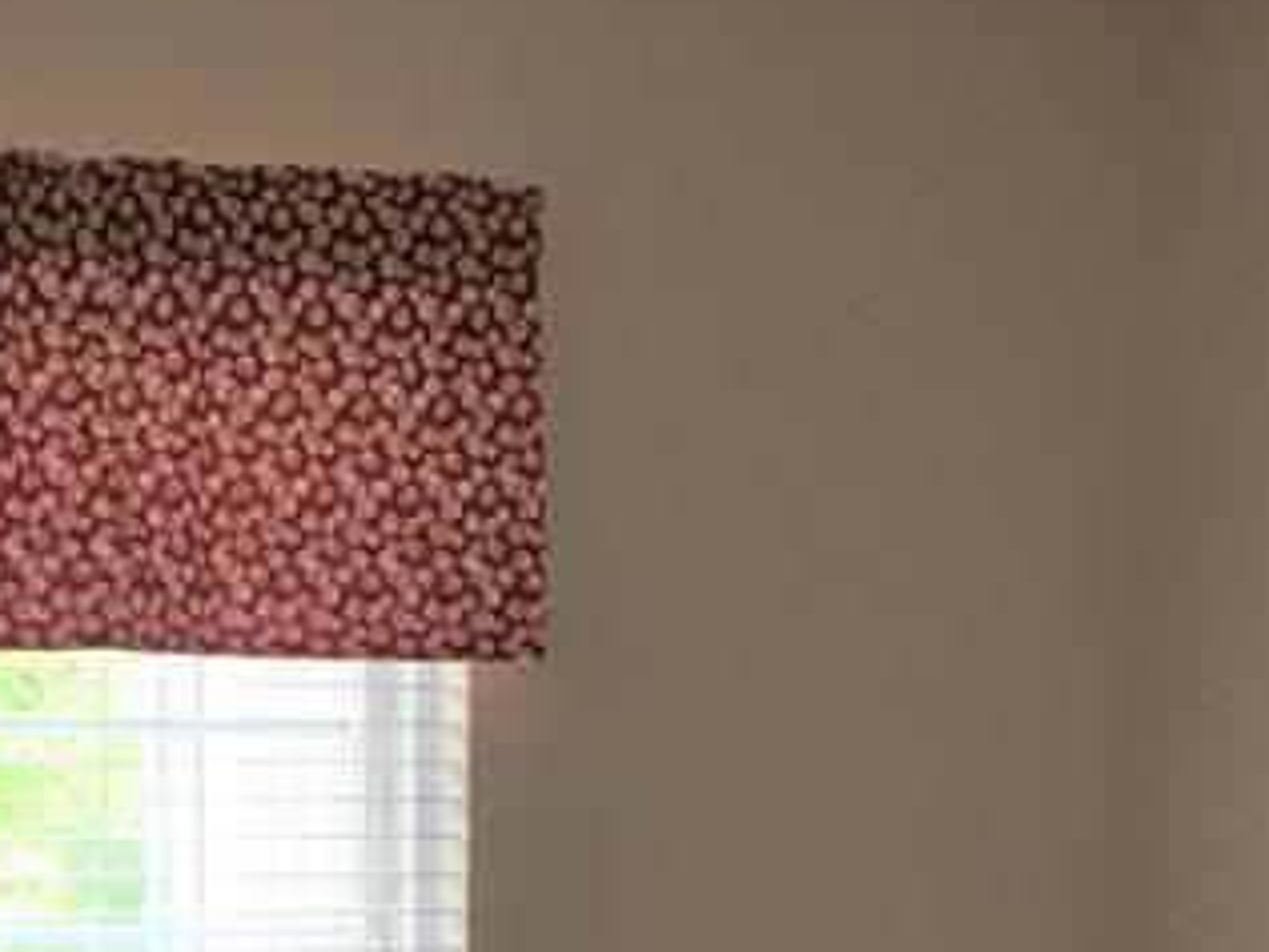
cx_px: 269
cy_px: 1482
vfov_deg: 14.5
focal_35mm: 94
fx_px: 3446
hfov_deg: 20.6
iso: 80
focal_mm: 4.15
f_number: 2.2
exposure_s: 1/30
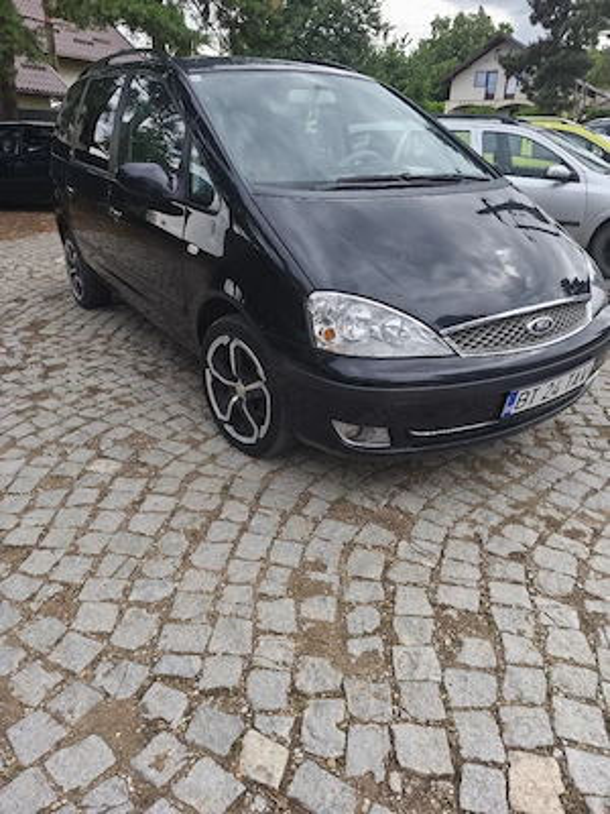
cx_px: 305
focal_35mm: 23
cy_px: 407
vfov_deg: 73.9
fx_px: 540
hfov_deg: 58.9
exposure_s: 1/130
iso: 50
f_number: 1.65
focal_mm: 6.18
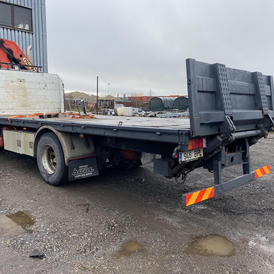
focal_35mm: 31
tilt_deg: -7.4
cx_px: 133
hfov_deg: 52.5
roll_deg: -0.5
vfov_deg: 52.5
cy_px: 137
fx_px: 278
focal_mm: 4.25
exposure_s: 1/143
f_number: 1.8
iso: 32
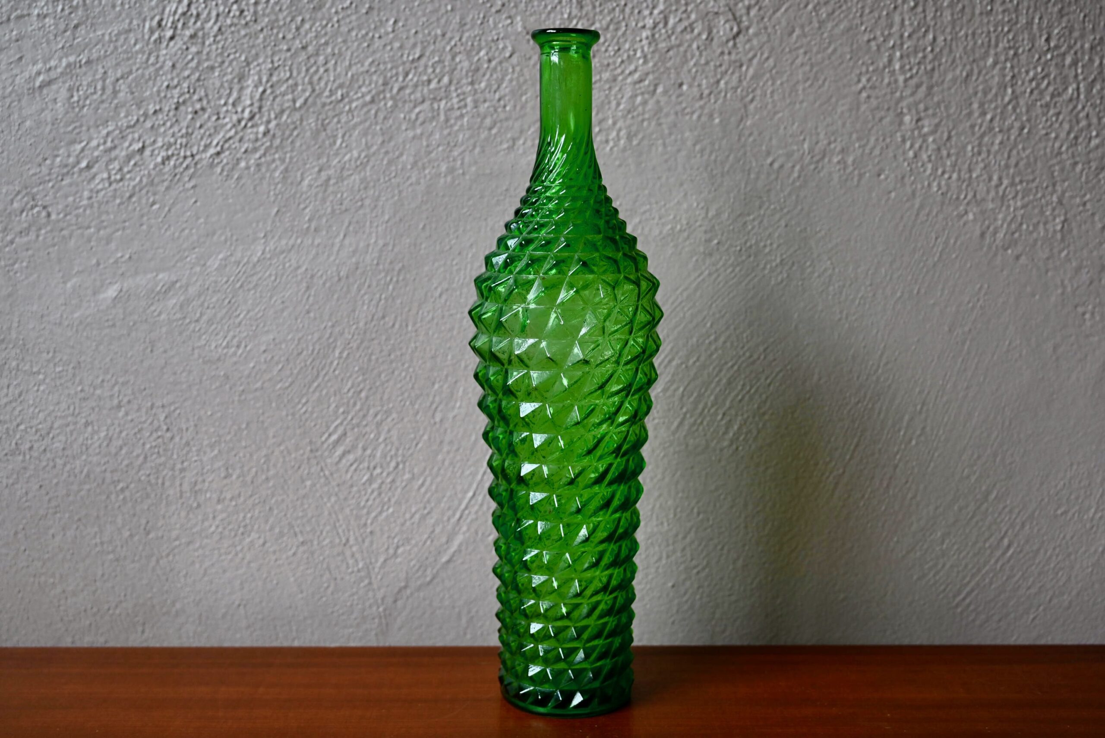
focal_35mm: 42
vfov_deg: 31.9
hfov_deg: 46.4
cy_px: 369
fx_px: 1290
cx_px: 552
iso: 800
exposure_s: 1/80
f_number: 4.5
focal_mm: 42
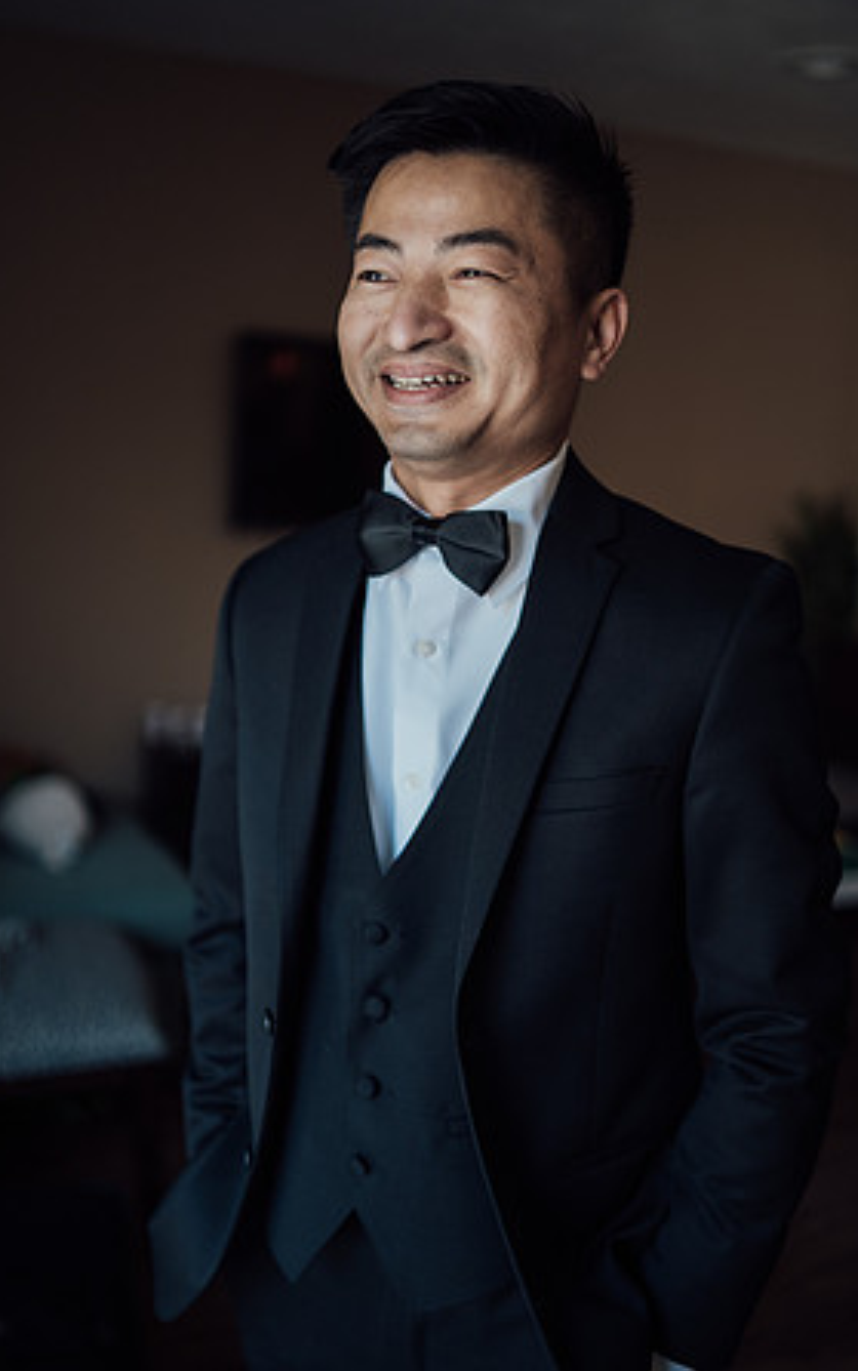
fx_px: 1346
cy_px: 686
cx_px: 418
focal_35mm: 36
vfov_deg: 54.0
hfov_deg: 35.4
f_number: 1.4
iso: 320
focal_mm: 35
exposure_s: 1/640
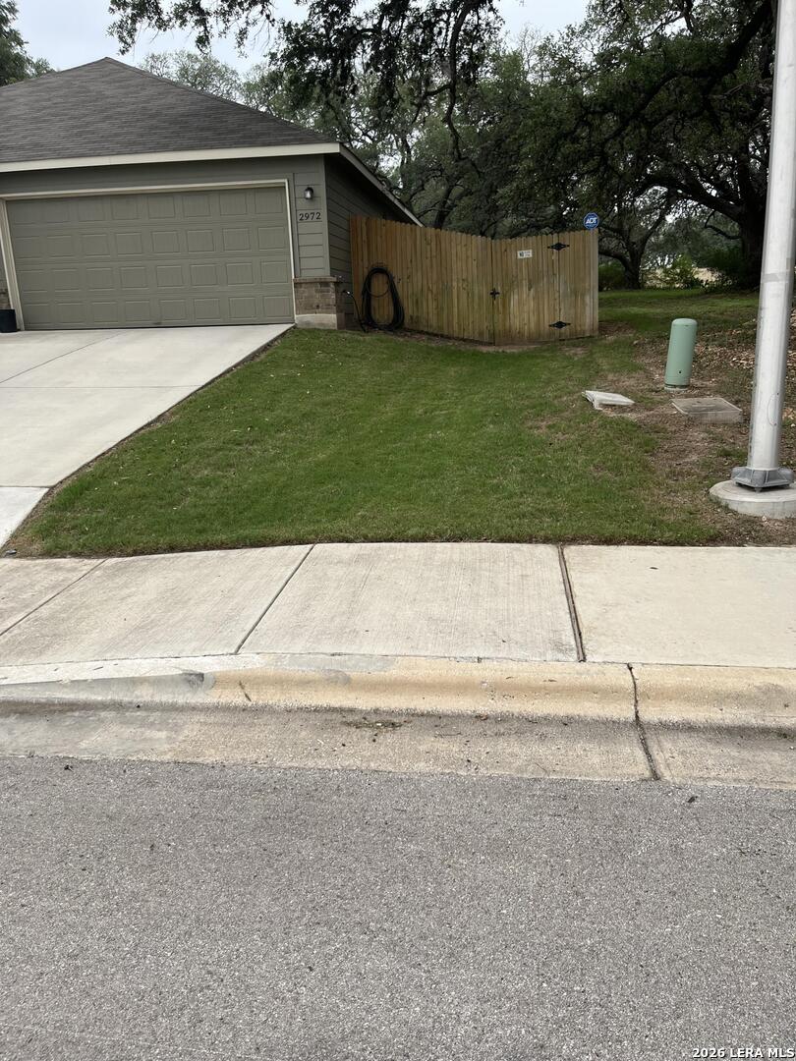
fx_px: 797
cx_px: 398
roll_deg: +3.1
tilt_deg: -15.8
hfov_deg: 53.1
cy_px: 530
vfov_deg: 67.3
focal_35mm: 26
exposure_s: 1/1086
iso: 50
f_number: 1.6
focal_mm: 5.1
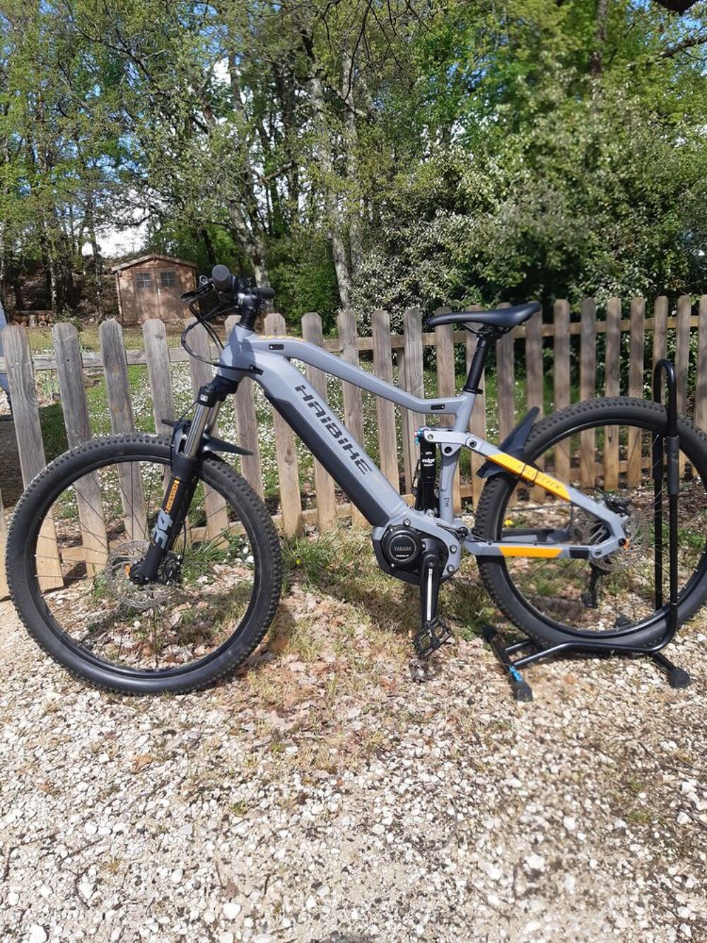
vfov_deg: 67.3
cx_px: 354
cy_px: 472
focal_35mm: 26
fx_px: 708
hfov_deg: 53.1
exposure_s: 1/722
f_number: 1.7
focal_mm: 3.92
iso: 40
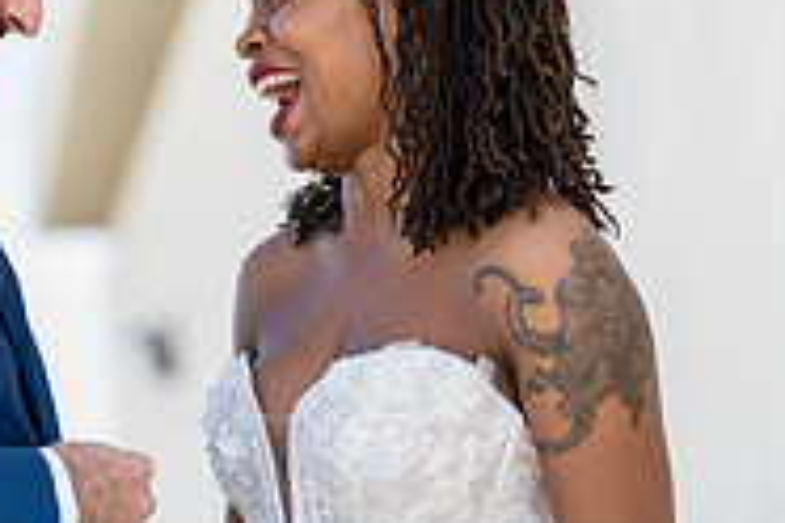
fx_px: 3401
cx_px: 241
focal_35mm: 156
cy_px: 386
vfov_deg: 8.8
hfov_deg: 13.1
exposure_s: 1/1250
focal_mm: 50
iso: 100
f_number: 1.2
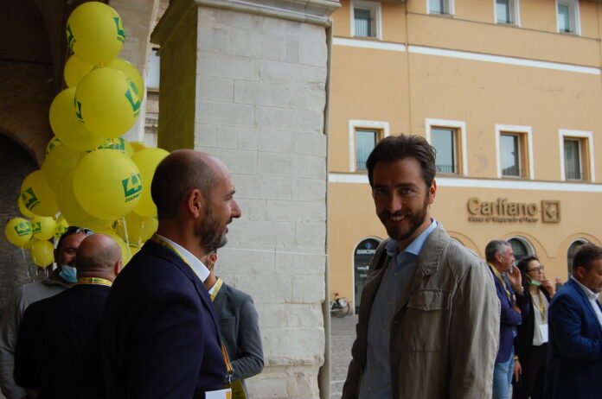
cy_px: 200
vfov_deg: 31.8
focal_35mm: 42
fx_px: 701
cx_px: 301
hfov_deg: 46.5
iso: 200
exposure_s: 1/160
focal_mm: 28
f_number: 6.3
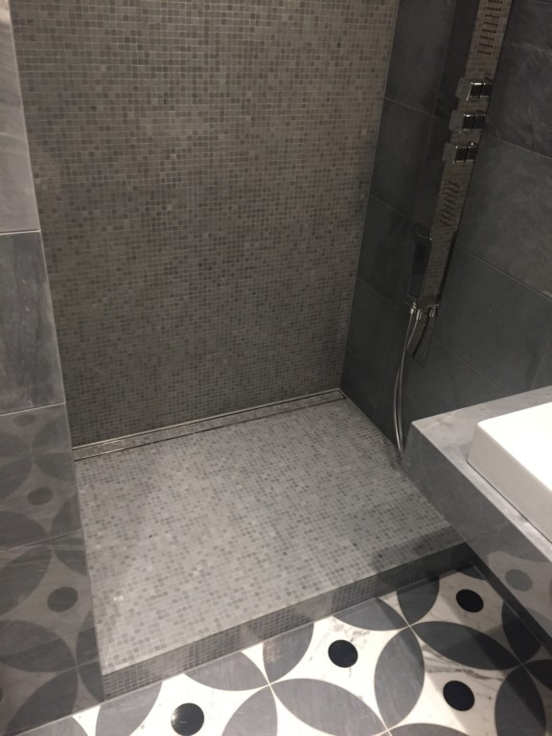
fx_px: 617
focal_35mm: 29
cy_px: 368
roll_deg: -5.6
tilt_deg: -31.5
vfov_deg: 61.7
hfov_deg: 48.2
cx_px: 276
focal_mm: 4.15
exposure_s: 1/20
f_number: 2.2
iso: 250
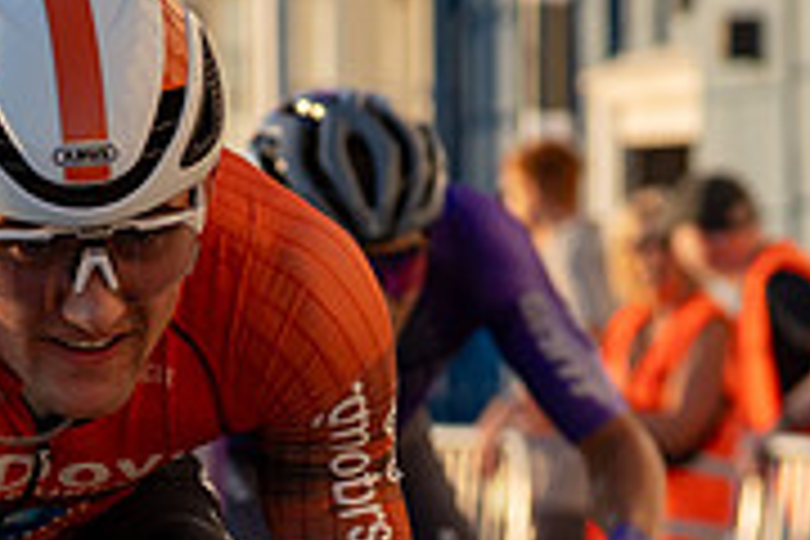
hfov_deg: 4.9
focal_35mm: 418
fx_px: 9404
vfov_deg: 3.3
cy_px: 668
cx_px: -114
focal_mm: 70
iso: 200
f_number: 3.5
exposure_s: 1/1000
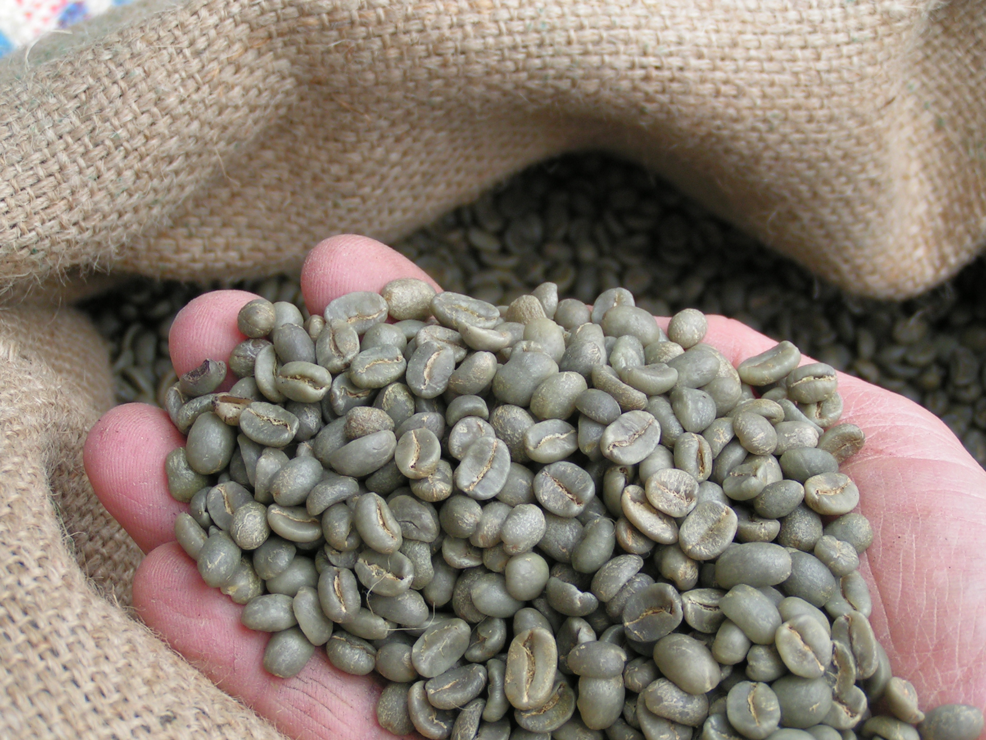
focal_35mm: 72
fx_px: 2051
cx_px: 493
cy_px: 370
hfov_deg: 27.0
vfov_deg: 20.4
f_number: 3.2
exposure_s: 1/80
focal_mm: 11
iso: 50
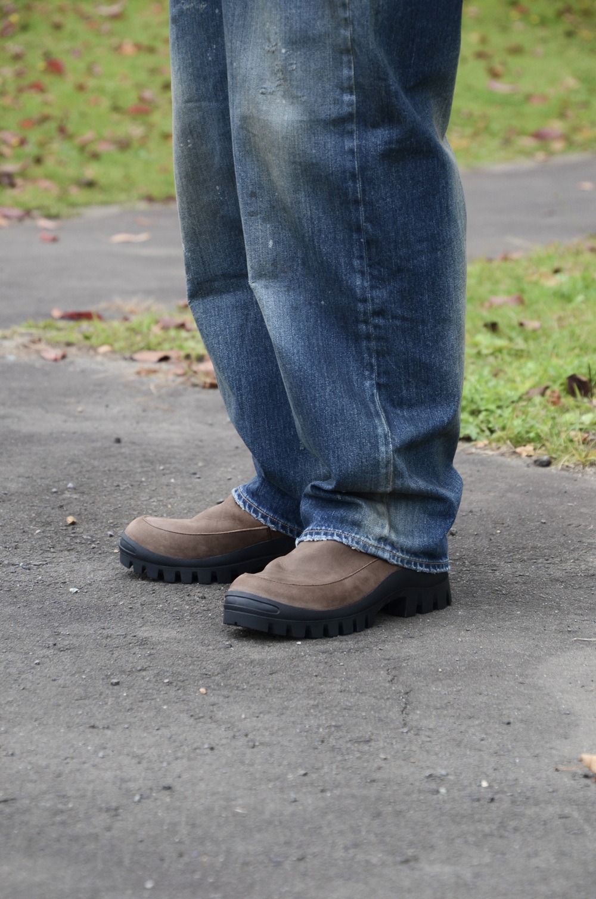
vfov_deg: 15.9
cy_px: 450
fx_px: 3217
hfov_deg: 10.6
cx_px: 298
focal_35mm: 129
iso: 320
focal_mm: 86
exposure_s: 1/250
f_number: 5.6
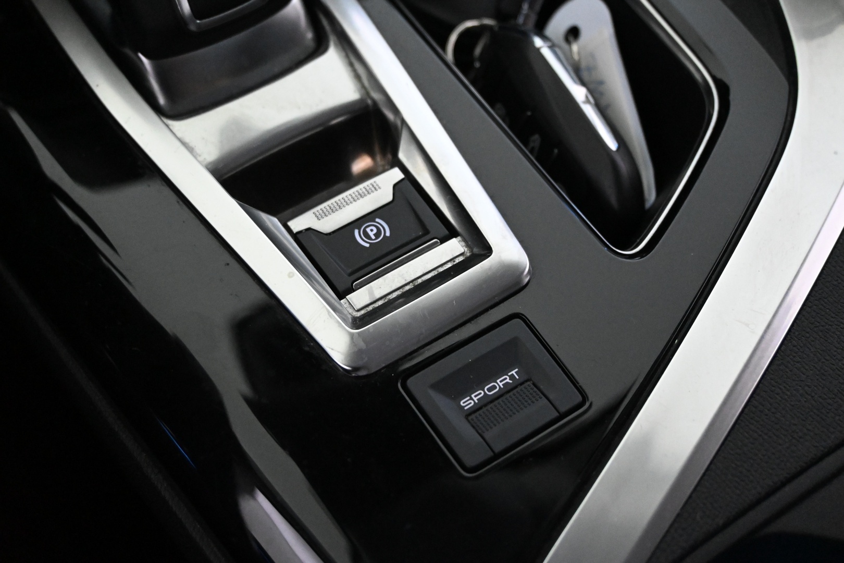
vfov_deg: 29.9
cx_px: 422
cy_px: 282
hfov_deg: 43.6
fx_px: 1055
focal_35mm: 45
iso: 6400
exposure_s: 1/50
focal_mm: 30
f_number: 4.8
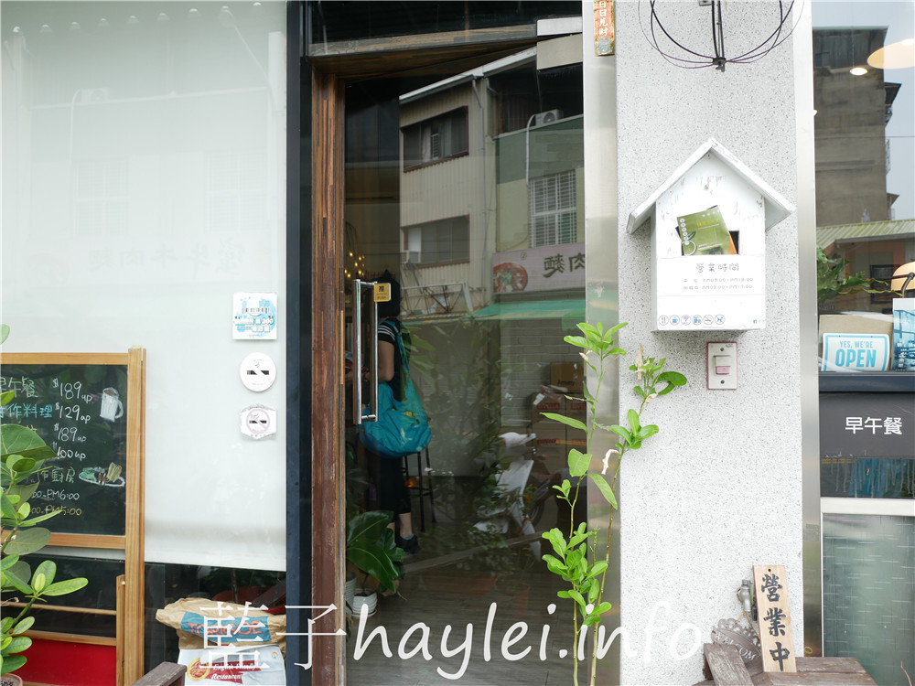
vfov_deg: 46.8
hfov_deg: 60.0
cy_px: 343
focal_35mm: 30
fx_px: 793
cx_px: 458
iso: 200
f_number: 2.5
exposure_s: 1/250
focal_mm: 15
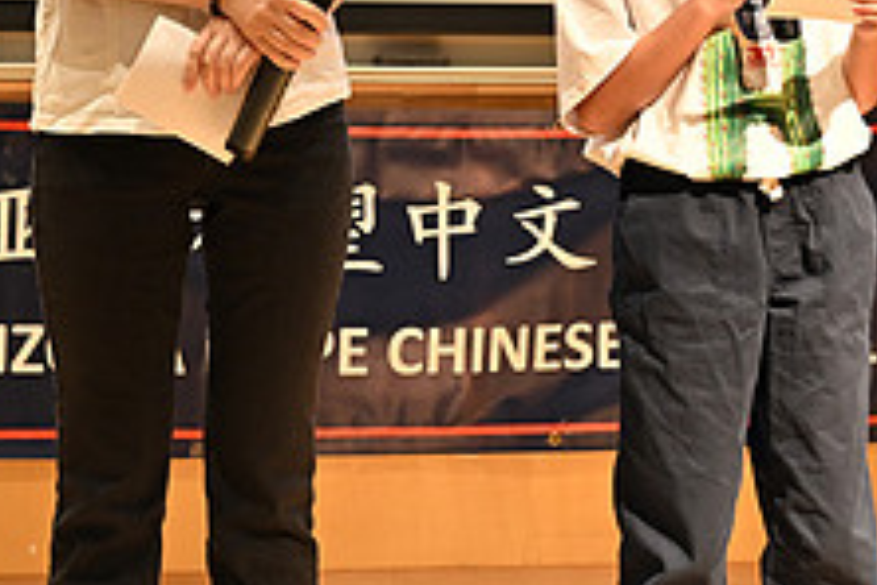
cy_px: -160
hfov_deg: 20.0
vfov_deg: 13.0
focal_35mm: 102
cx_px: 391
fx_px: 2485
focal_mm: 39
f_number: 4
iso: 720
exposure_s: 1/40
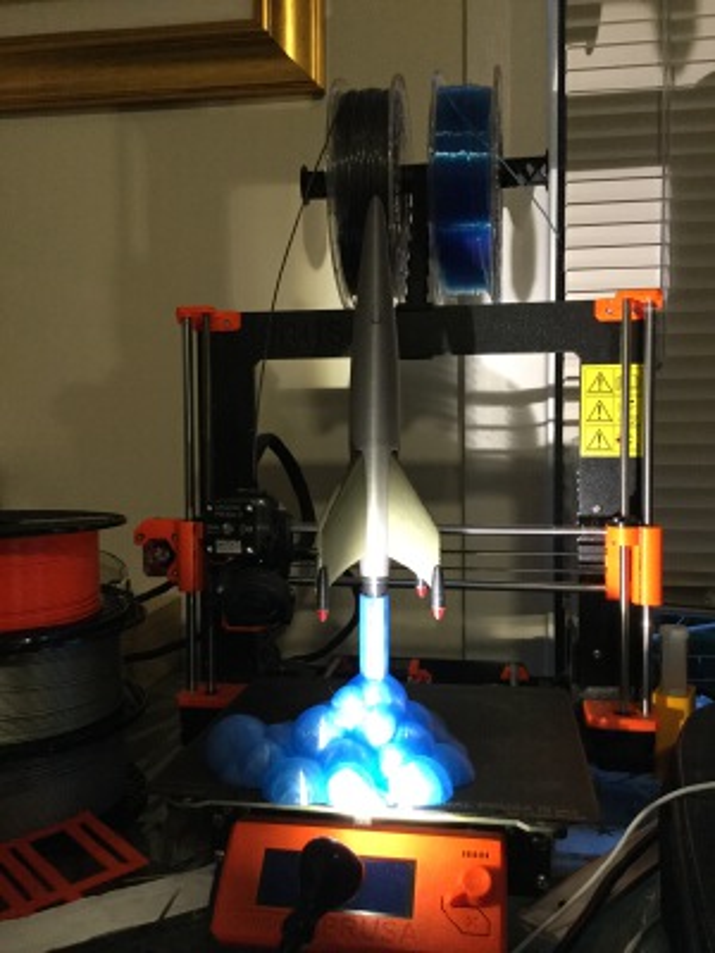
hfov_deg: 45.4
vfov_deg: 58.4
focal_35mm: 31
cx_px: 358
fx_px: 854
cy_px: 476
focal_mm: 3.3
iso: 250
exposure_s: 1/33
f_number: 2.4
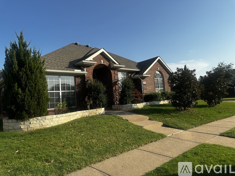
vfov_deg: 56.8
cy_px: 88
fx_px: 163
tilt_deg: +4.5
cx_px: 118
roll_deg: +4.8
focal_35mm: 24
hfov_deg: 71.6
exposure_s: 1/3472
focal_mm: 6.86
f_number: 1.78
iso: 80
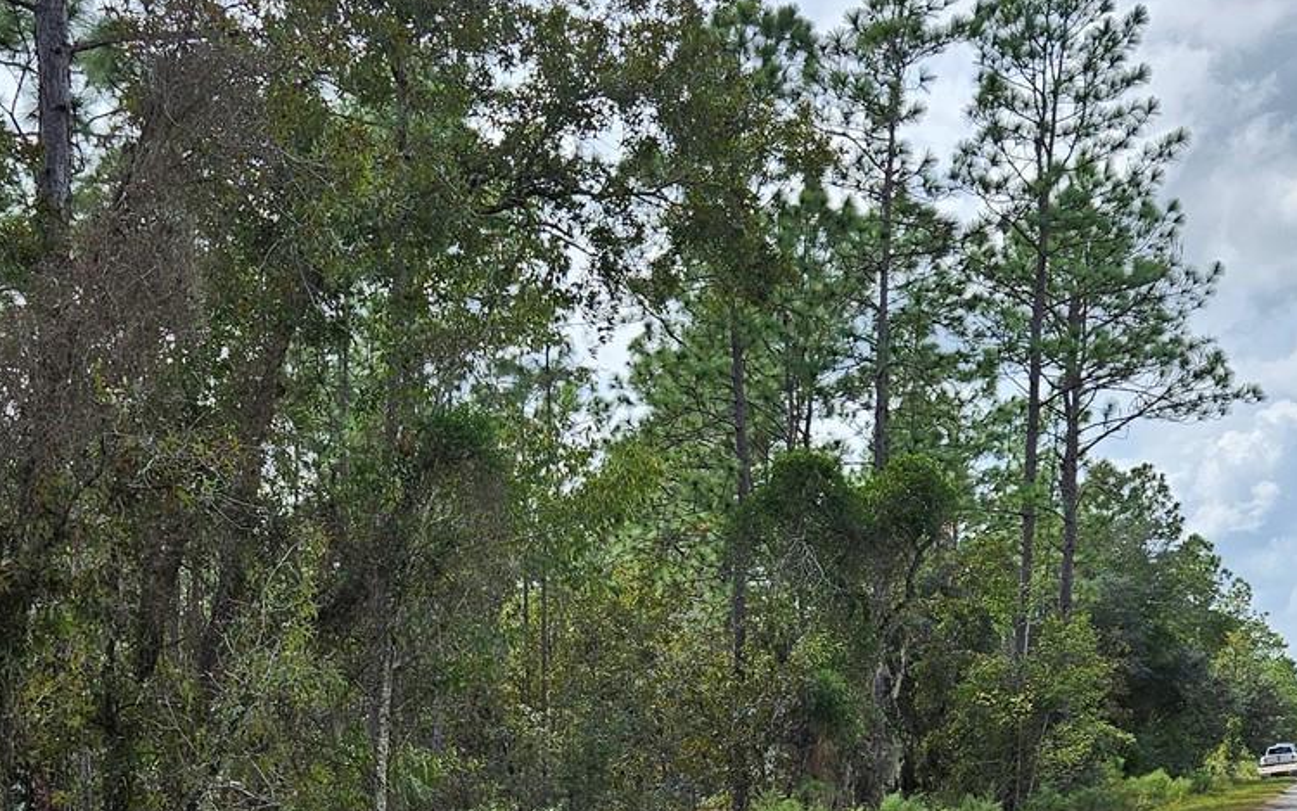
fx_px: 1838
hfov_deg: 38.5
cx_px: 460
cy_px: 776
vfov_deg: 24.0
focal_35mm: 52
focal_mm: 5.4
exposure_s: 1/1350
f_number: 1.8
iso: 25
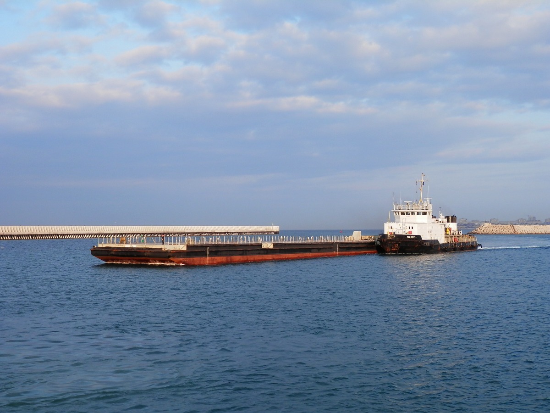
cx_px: 275
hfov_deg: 38.9
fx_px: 779
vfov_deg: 29.7
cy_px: 206
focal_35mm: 49
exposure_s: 1/250
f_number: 4
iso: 80
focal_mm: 8.9
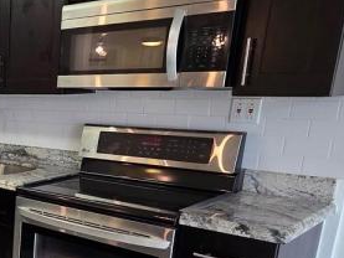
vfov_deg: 31.4
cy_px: 206
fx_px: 447
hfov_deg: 31.6
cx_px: -111
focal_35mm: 45
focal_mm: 2.2
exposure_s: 1/120
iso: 160
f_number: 1.9
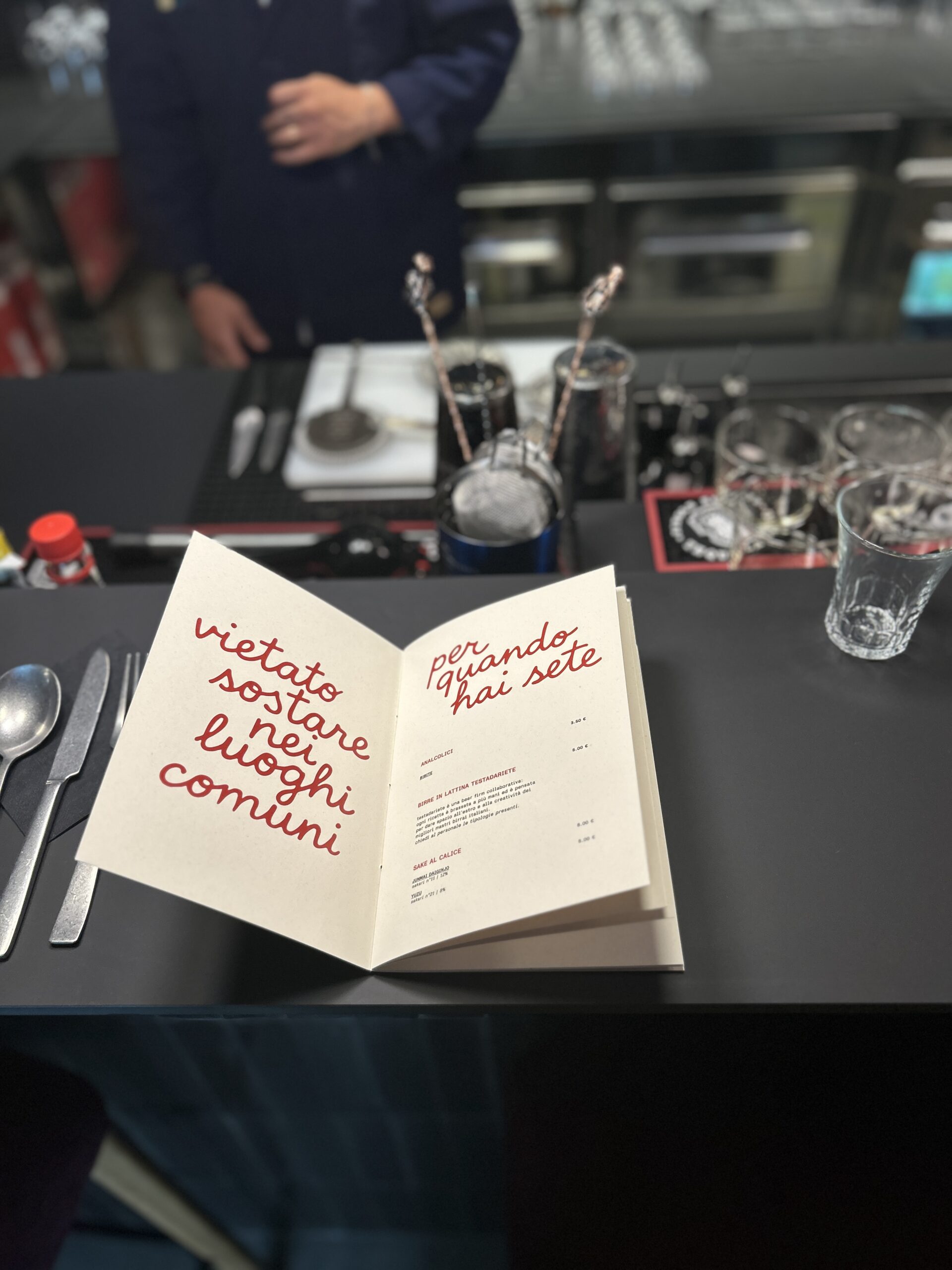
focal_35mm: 26
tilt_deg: -45.4
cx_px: 476
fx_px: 953
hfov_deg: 53.1
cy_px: 635
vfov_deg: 67.3
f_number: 1.5
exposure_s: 1/100
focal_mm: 5.7
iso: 80
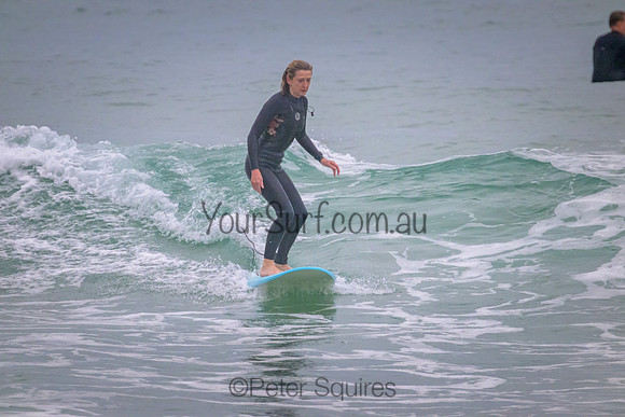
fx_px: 13891
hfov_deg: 2.6
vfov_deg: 1.7
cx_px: 312
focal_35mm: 800
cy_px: 208
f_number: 11
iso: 8000
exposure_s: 1/1250
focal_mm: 800
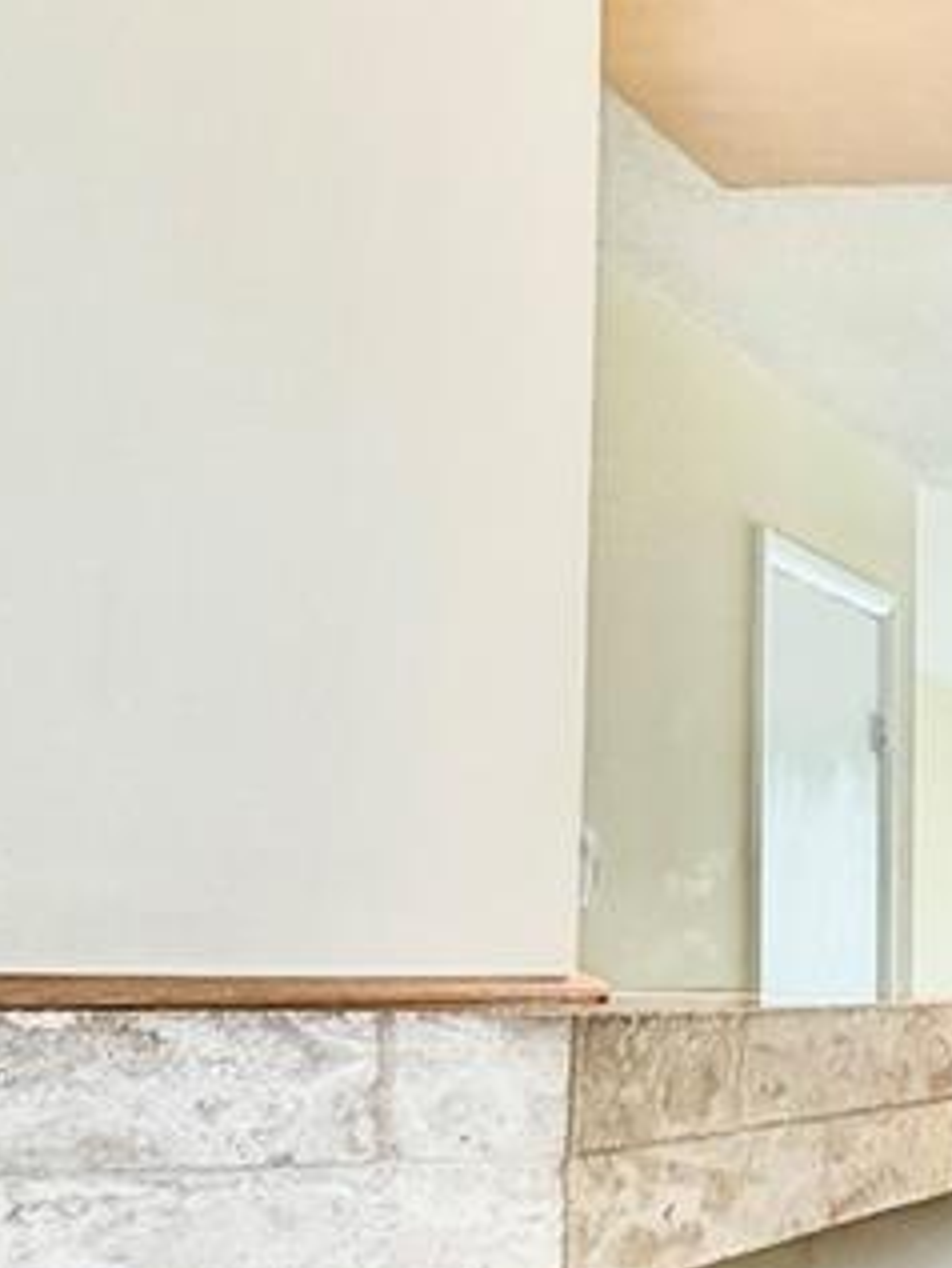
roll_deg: -0.4
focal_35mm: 53
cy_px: 976
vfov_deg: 35.2
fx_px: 1942
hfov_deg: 22.0
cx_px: 1492
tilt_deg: +1.4
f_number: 2.2
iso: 100
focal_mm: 2.22
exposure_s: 1/120
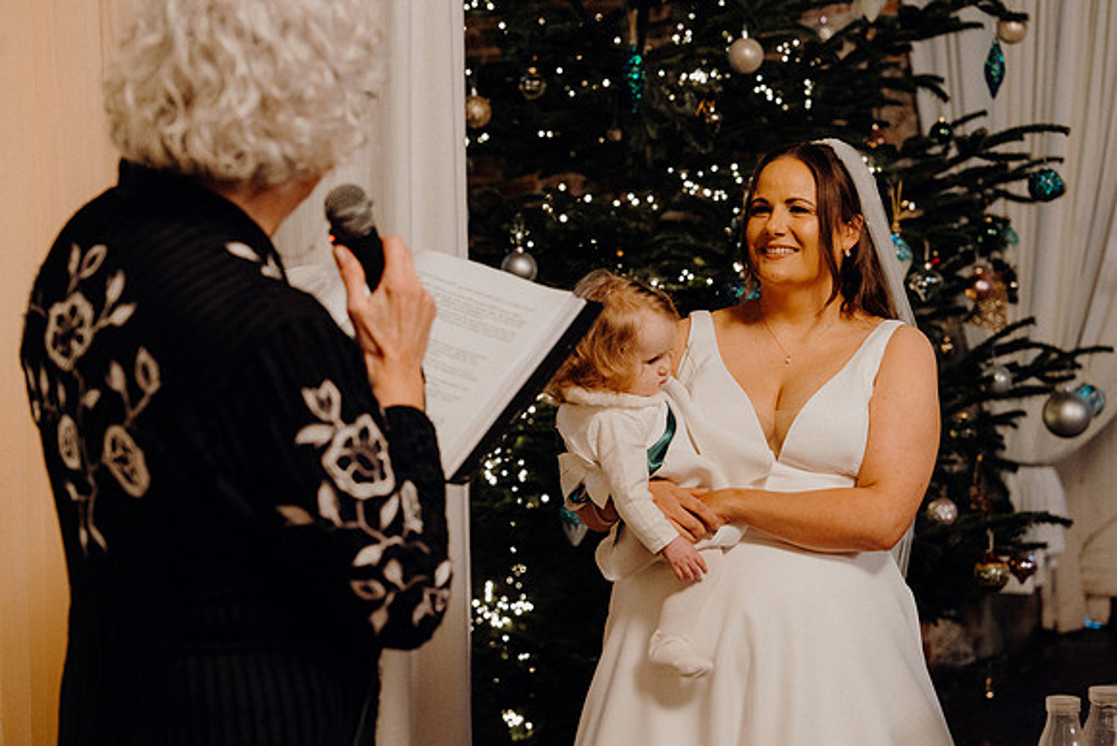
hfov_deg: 31.4
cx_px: 558
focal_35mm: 64
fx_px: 1986
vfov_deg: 21.3
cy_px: 373
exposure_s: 1/160
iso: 4000
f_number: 3.5
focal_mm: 64
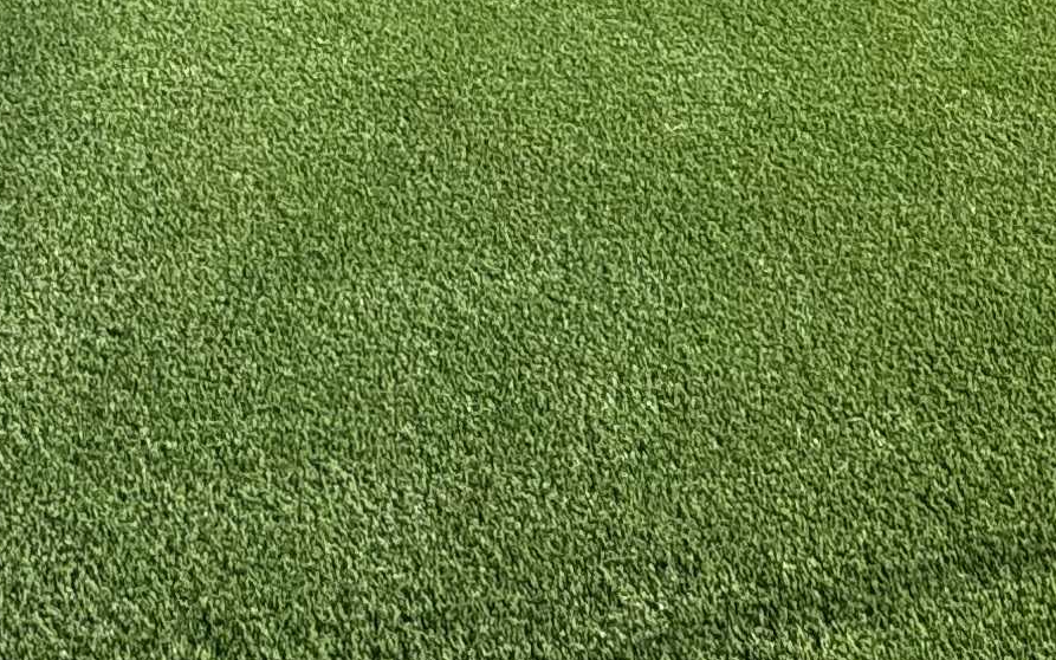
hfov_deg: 29.2
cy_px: -752
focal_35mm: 67
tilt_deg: -3.8
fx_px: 1928
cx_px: 985
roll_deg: -0.1
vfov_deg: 14.9
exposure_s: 1/2208
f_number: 2.2
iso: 50
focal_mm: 2.22
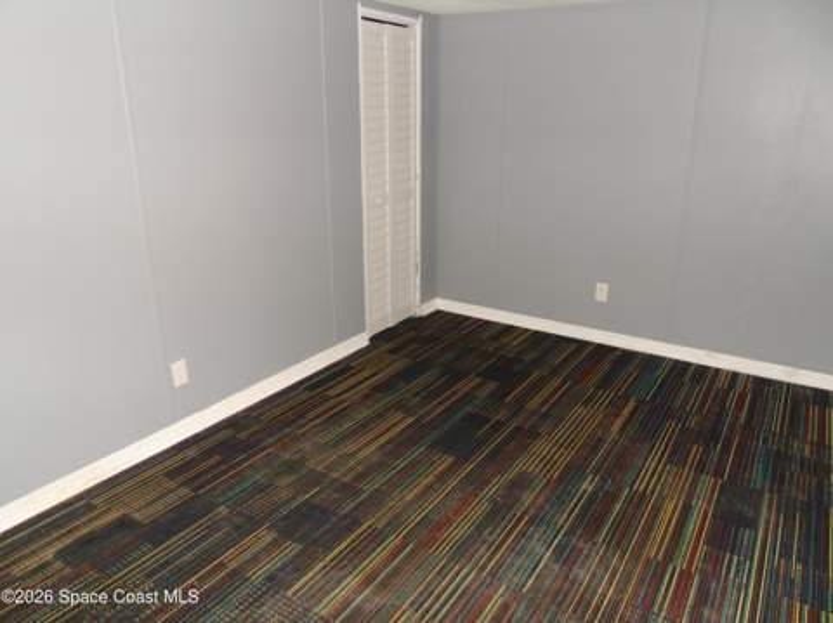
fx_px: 601
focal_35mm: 25
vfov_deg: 54.8
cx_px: 416
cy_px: 312
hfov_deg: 69.4
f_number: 3.4
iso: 250
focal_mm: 4.4
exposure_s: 1/30
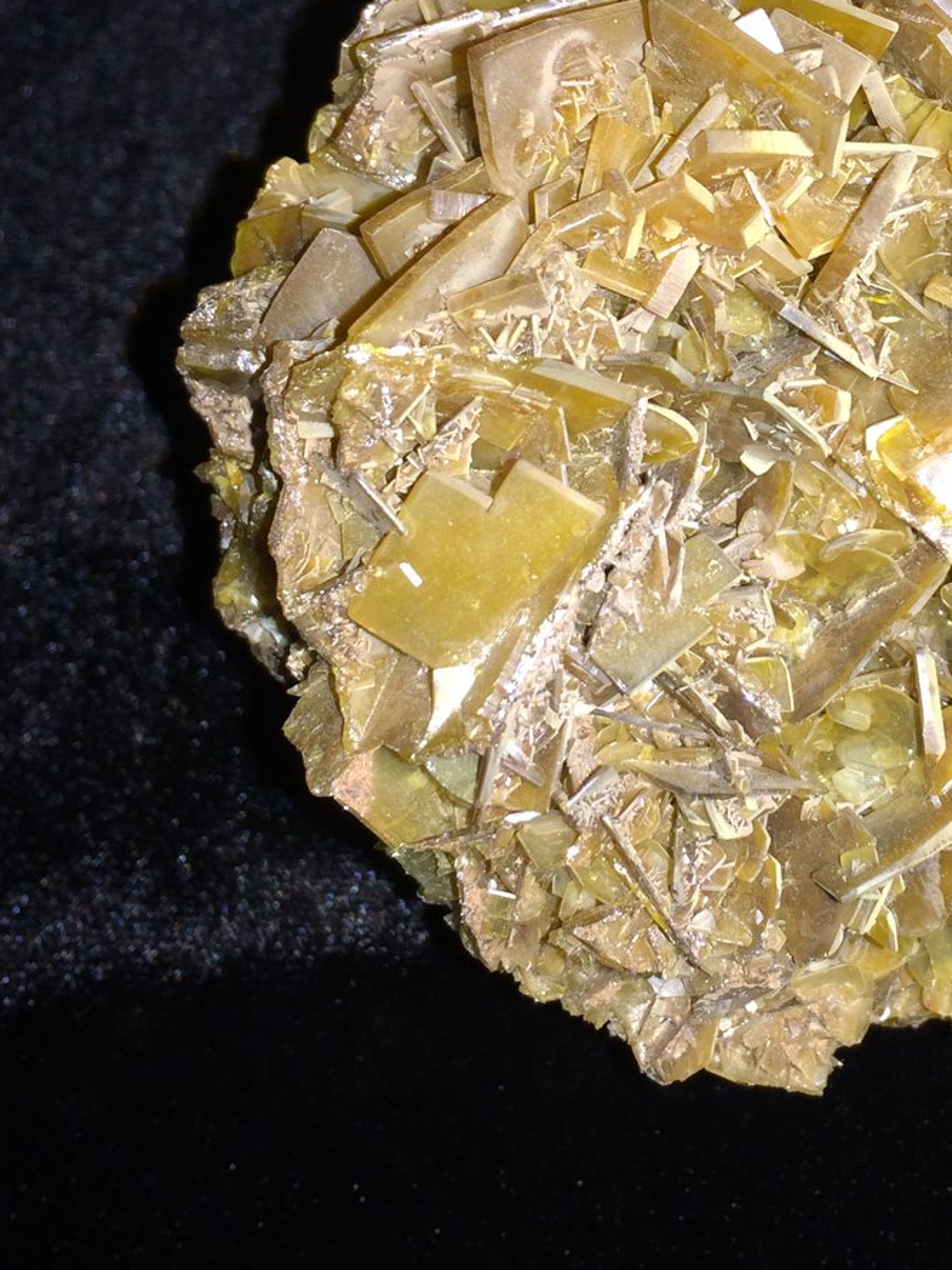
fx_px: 1980
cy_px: 393
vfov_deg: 35.1
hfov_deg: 26.3
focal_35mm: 54
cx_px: 821
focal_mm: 4.12
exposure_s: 1/93
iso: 32
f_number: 2.2
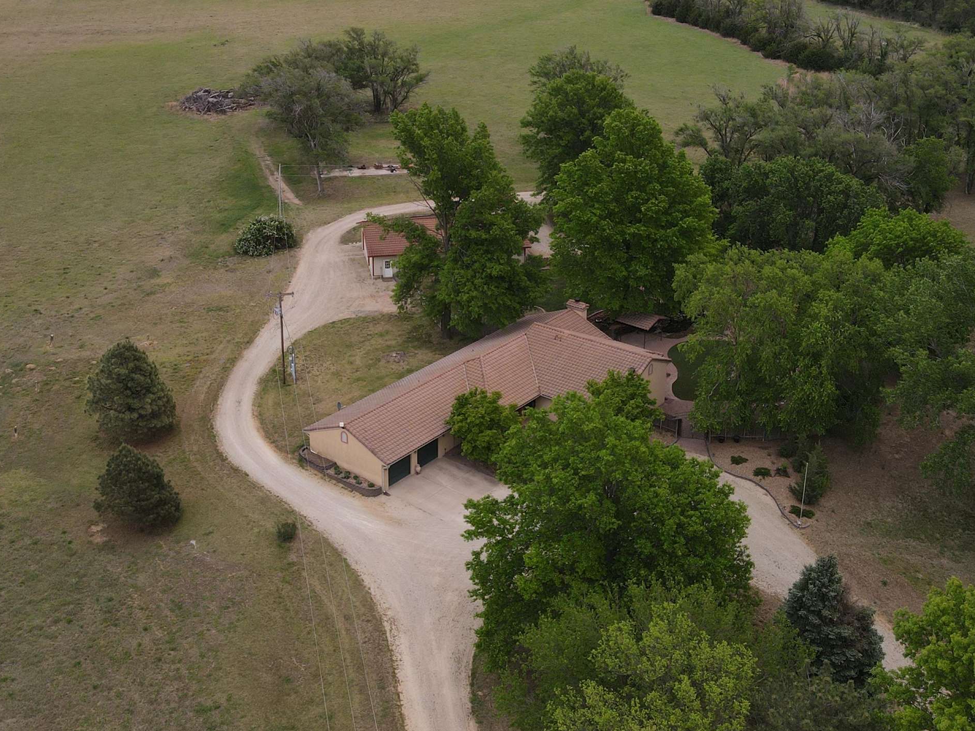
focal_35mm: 39
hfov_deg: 47.8
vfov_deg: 36.5
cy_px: 247
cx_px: 508
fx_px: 1099
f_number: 2.8
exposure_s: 1/500
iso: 100
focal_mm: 4.5
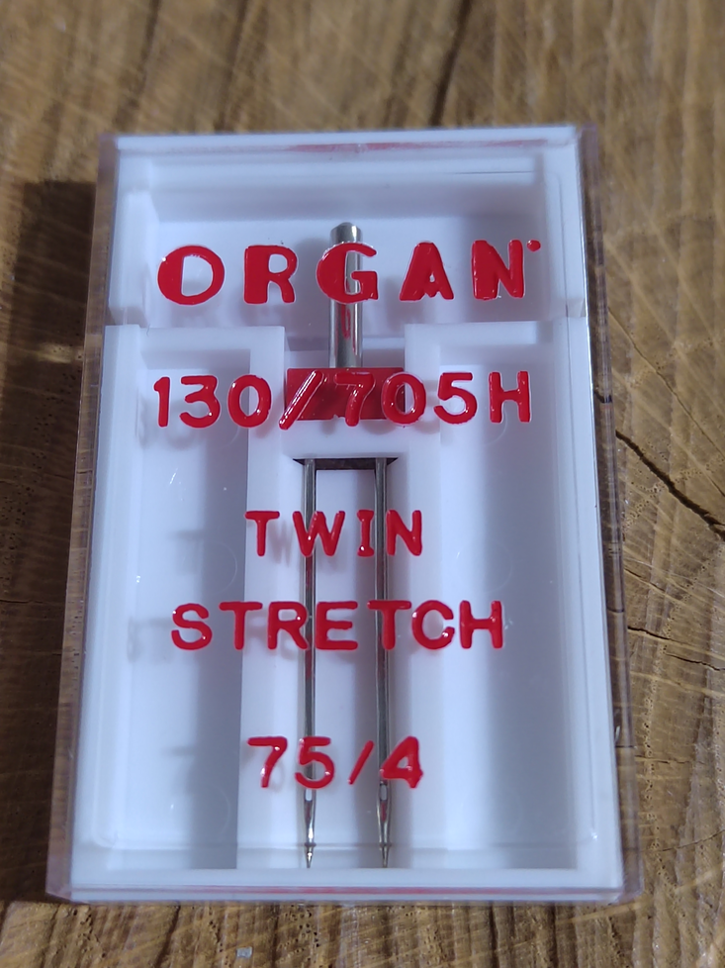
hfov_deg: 30.9
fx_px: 1313
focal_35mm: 47
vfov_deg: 40.4
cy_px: 486
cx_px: 360
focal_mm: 5.52
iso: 2759
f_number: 1.9
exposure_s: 1/50
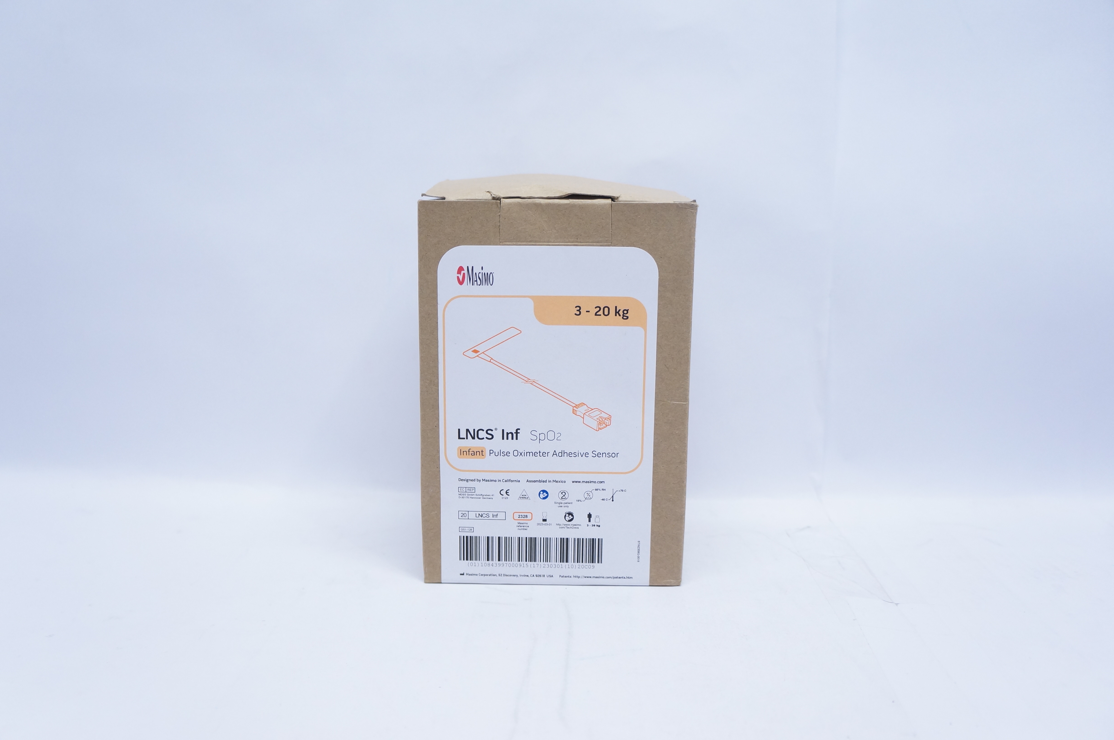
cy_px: 370
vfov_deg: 43.5
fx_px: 927
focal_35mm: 30
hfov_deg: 62.0
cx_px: 557
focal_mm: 20
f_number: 3.5
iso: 800
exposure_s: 1/160
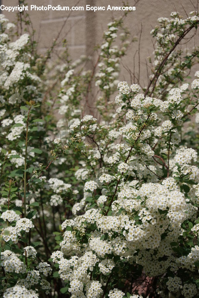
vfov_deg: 24.6
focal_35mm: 82
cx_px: 100
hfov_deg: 16.6
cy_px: 149
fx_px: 682
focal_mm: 55
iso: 100
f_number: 5.6
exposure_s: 1/1000
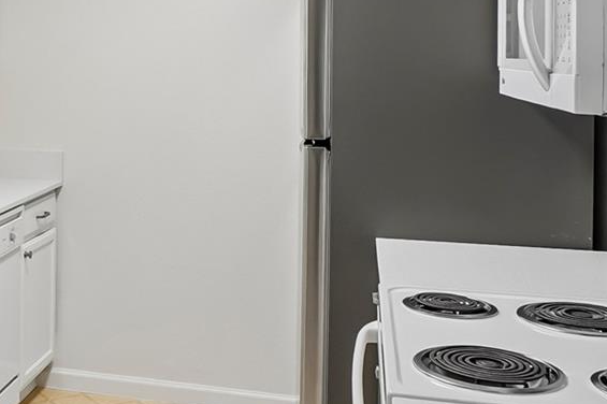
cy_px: 62
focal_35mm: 51
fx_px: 859
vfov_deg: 25.8
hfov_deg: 36.6
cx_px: 68
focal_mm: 12
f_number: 8
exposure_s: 1/30
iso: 400
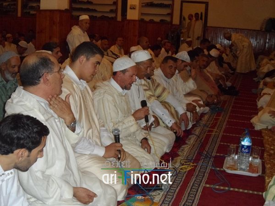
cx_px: 138
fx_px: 397
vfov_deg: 29.1
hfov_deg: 38.2
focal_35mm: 50
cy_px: 103
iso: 640
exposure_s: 1/45
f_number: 4.7
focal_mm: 9.3
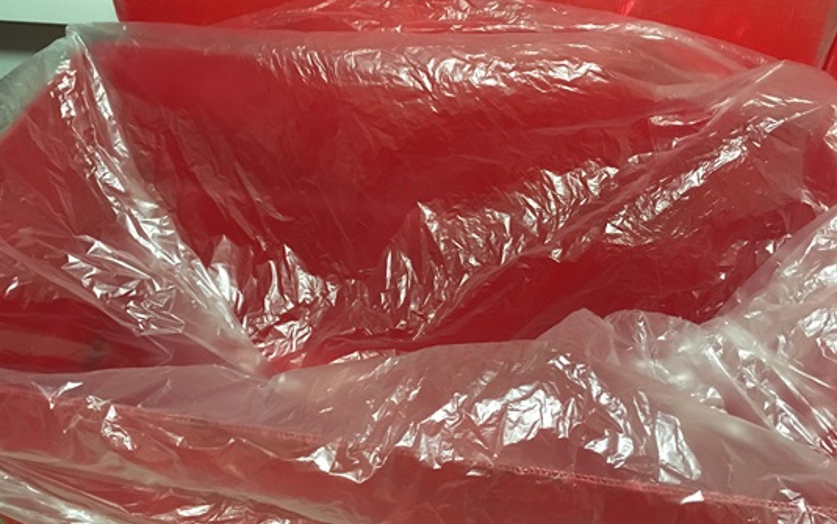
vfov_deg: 40.6
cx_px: 418
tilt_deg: -50.6
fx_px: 708
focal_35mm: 31
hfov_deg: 61.2
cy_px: 273
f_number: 2.2
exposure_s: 1/15
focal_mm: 4.15
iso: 250
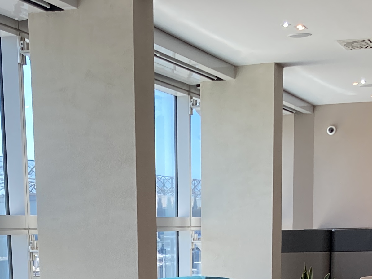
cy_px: 452
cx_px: 134
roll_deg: +0.8
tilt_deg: -12.2
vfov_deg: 14.4
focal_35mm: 94
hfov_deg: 20.8
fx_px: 1010
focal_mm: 3.99
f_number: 1.8
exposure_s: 1/100
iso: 80
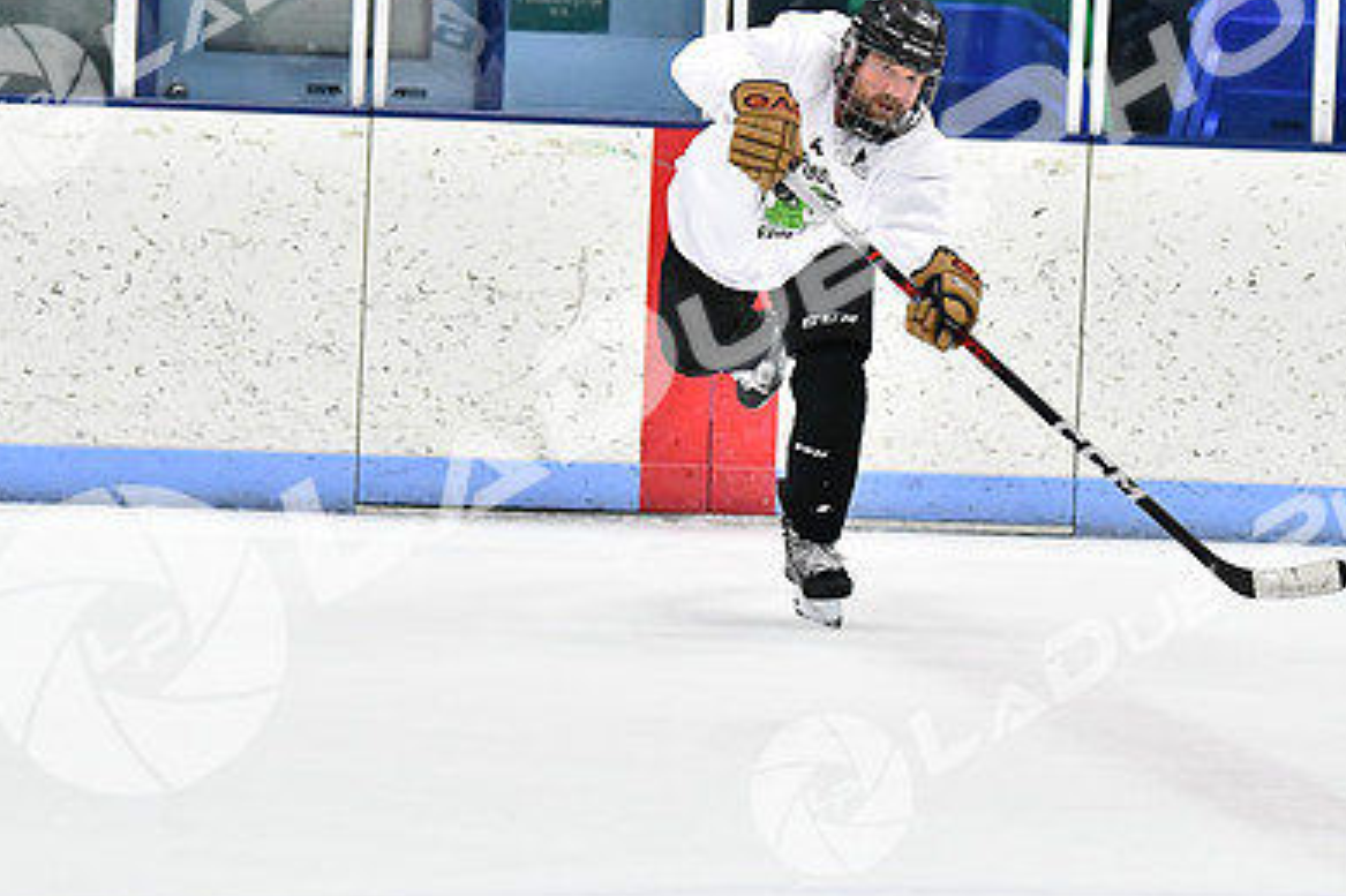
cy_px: 285
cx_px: 744
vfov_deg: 4.9
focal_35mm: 280
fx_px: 10454
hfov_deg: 7.4
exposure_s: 1/1250
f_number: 3.2
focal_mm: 125
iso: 6400
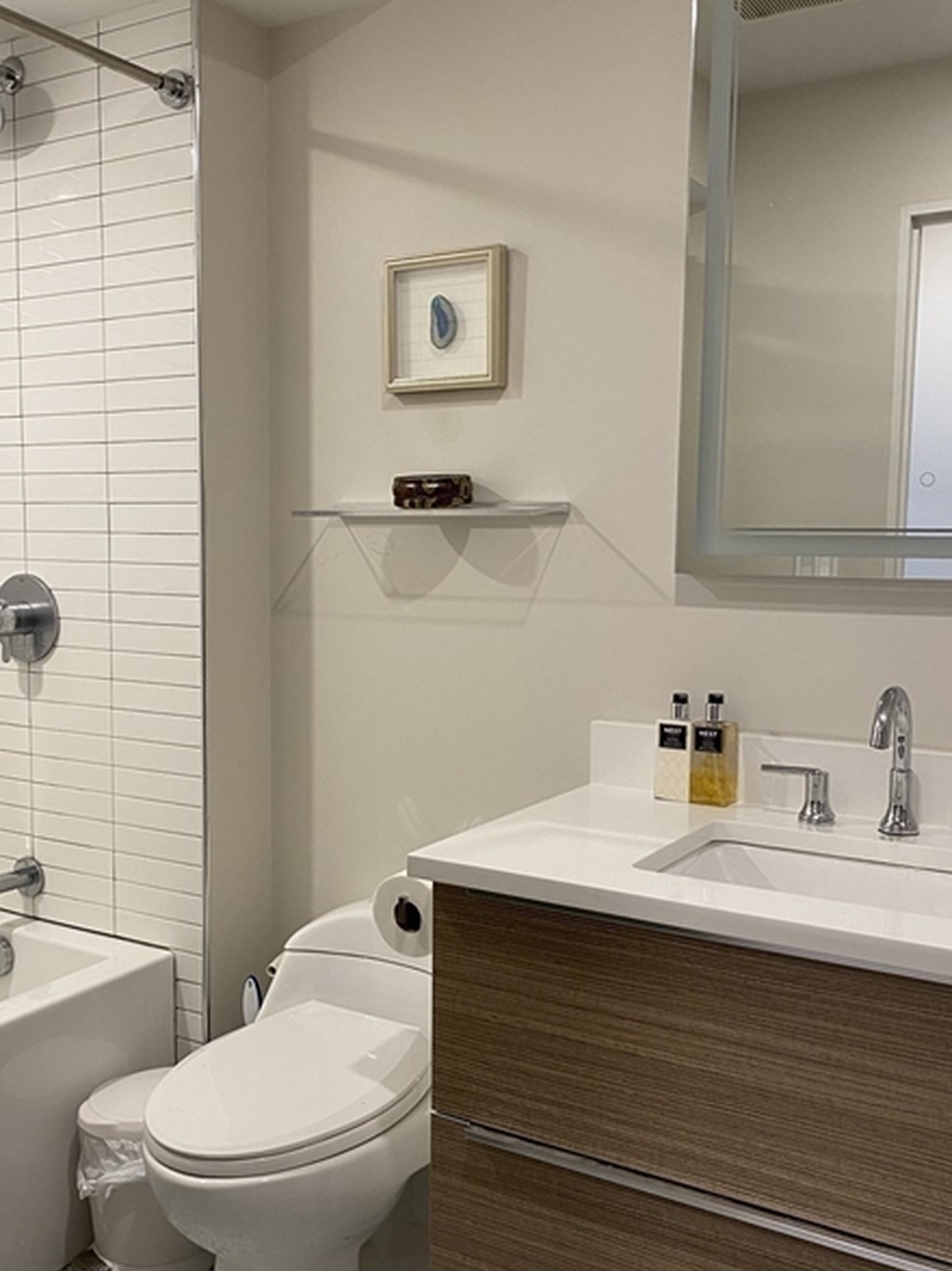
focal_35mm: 34
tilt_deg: -5.3
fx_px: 1247
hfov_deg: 41.6
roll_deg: +1.0
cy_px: 673
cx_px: 396
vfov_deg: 53.9
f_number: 1.8
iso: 100
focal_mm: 4.25
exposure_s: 1/60
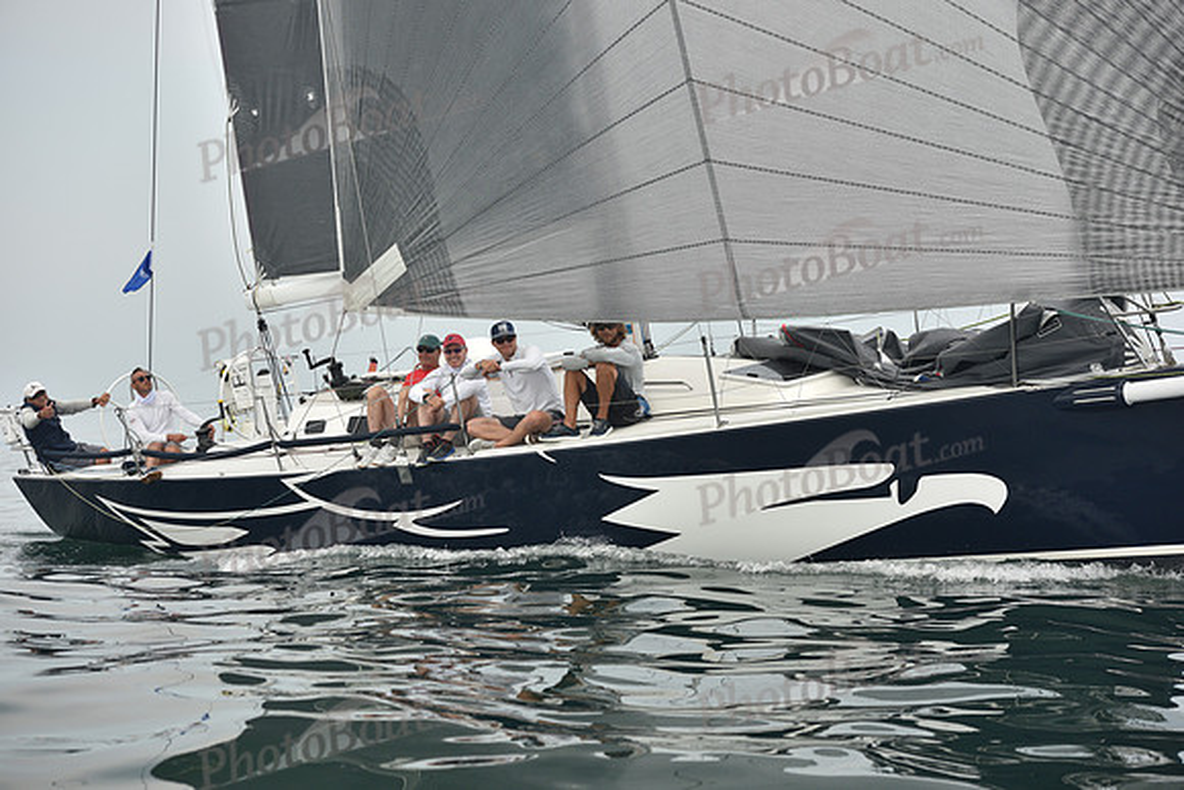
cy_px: 395
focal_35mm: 70
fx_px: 2303
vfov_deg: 19.5
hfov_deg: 28.8
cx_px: 592
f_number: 4.5
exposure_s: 1/640
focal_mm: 70
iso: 250
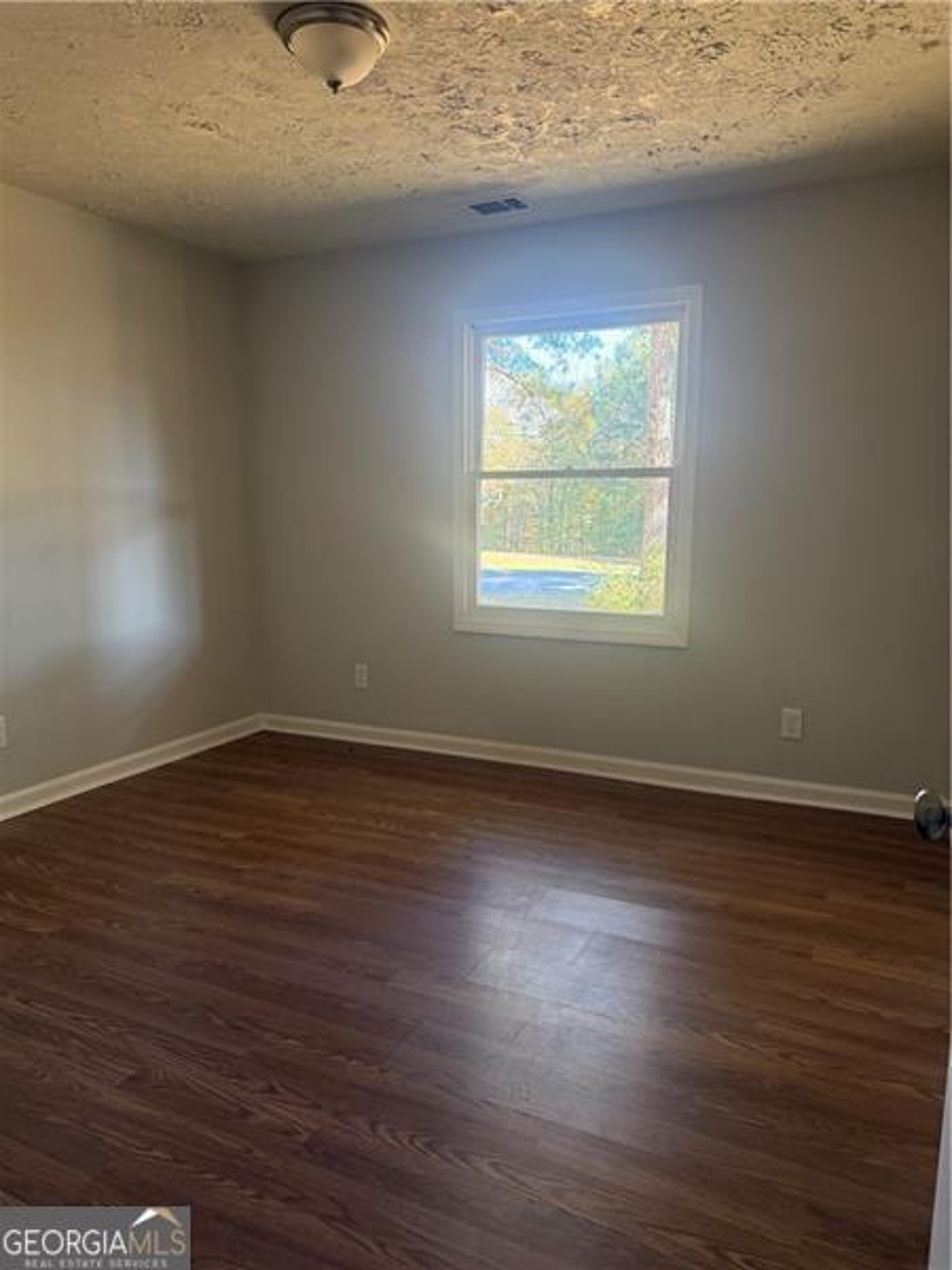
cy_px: 635
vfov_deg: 71.6
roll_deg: -0.8
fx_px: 880
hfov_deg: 56.8
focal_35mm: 24
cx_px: 476
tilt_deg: -7.4
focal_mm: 6.76
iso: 200
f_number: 1.78
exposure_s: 1/107
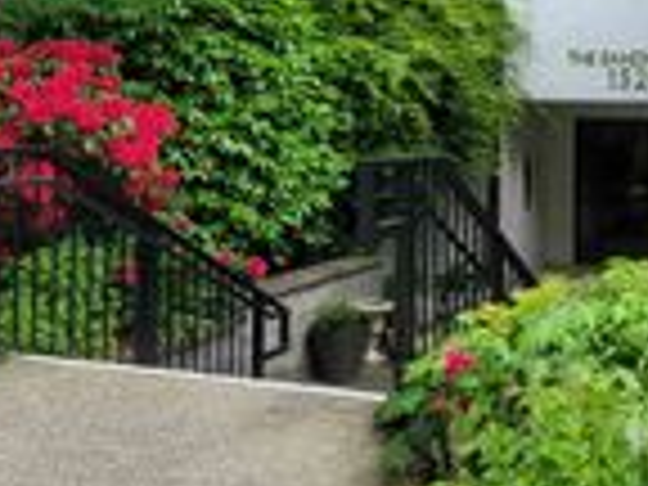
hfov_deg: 39.5
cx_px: 562
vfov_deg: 31.6
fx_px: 842
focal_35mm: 45
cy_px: 119
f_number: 2.2
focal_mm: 2.2
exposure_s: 1/843
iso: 64
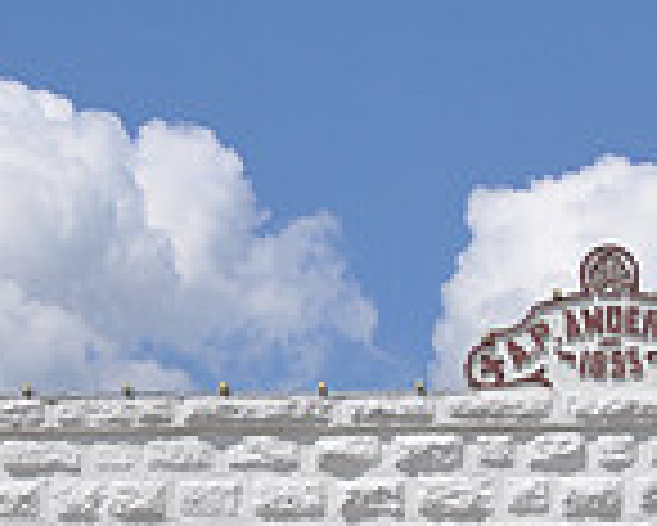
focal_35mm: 195
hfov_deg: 9.8
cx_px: 702
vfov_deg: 7.8
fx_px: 3791
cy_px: 852
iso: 200
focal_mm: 35
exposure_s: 1/400
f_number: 10
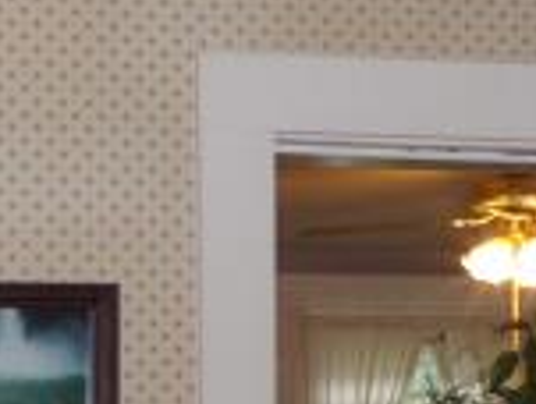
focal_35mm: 157
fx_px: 2437
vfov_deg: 9.2
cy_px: 670
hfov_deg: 12.3
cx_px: -67
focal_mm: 6.8
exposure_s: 1/45
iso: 240
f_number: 3.6
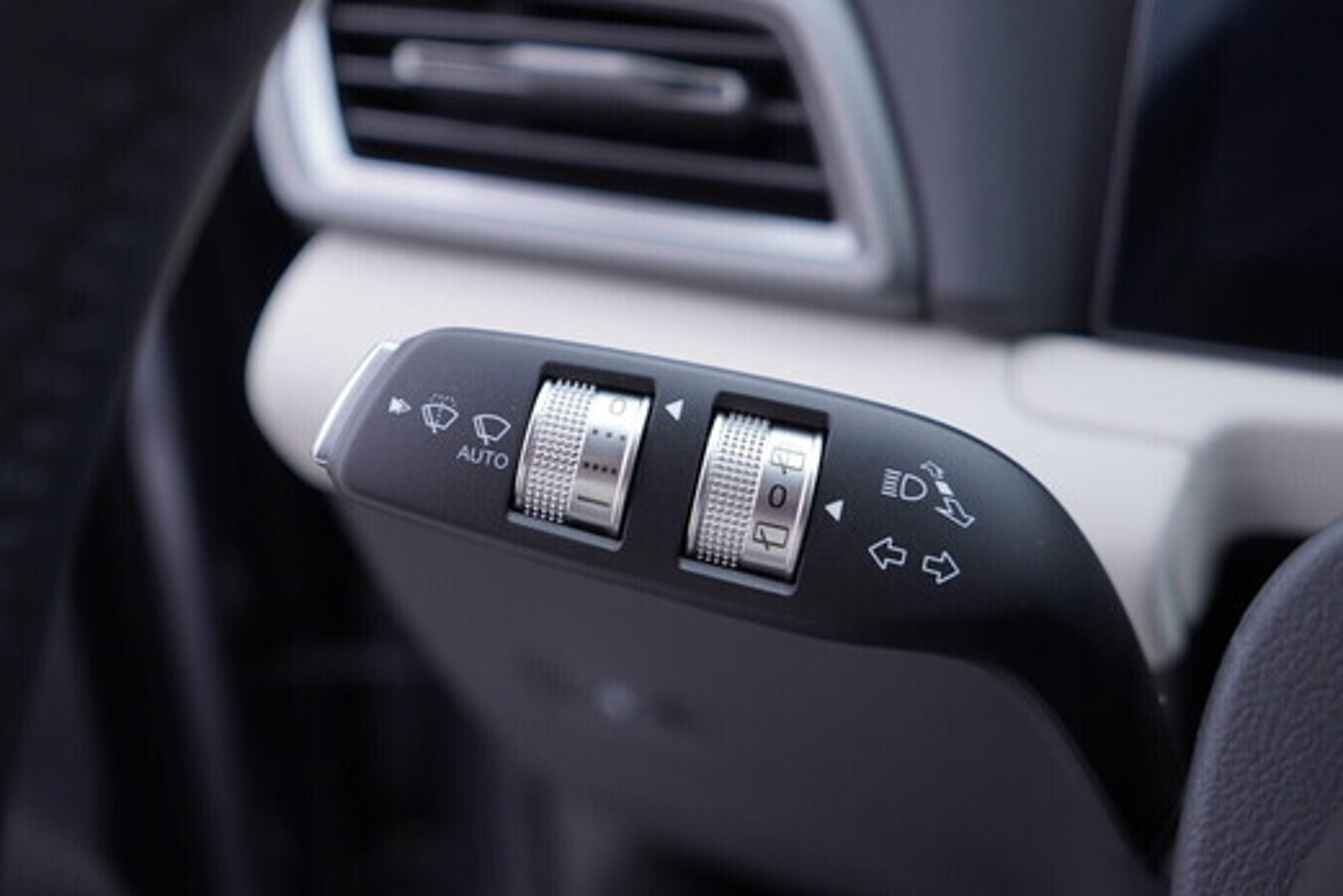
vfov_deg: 35.1
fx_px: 1418
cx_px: 681
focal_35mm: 38
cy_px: 429
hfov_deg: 50.7
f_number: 2.8
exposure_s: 1/40
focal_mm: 24
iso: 125
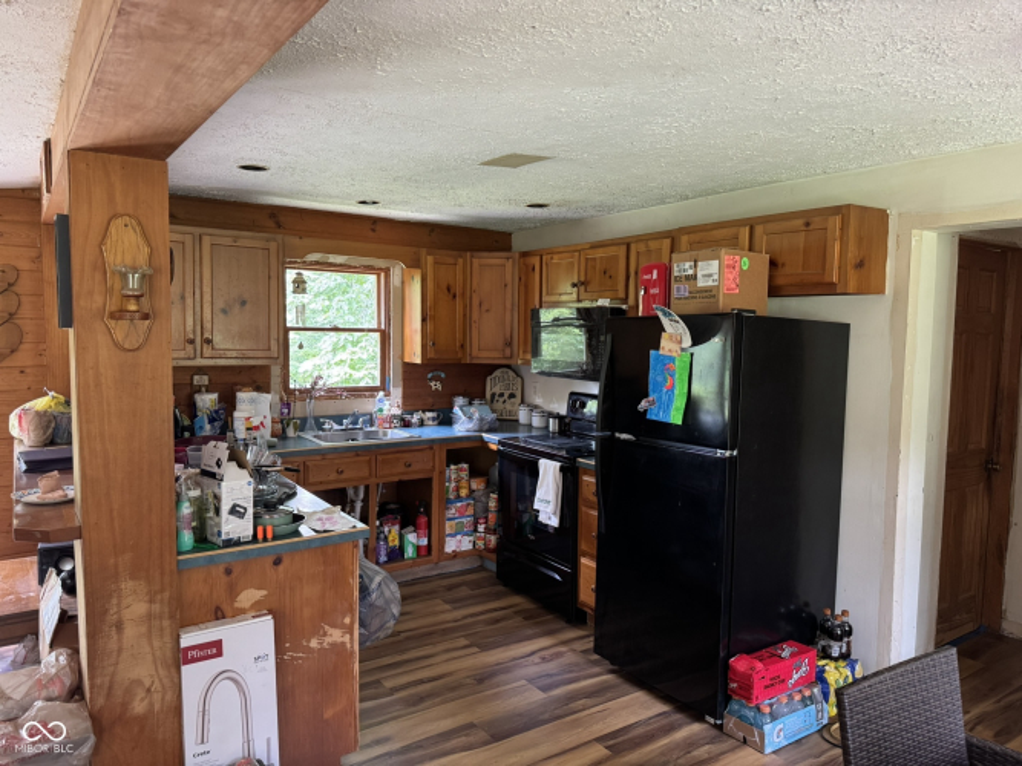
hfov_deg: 71.6
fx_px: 708
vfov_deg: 56.8
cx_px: 511
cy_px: 383
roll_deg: -1.2
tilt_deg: -4.1
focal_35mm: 24
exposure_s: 1/60
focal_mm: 6.76
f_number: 1.78
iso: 320
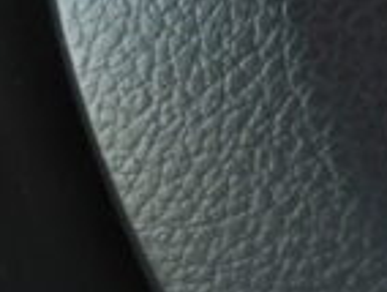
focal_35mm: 120
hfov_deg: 15.0
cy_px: 289
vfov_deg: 12.2
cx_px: -218
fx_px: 1344
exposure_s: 1/40
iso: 100
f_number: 2.8
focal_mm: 4.3
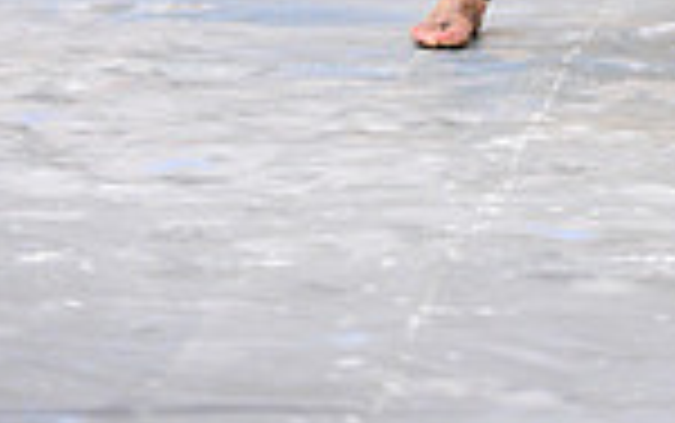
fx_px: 4823
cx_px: 623
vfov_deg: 4.9
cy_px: -580
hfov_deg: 8.0
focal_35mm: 262
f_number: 2.8
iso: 8000
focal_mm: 86
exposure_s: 1/320
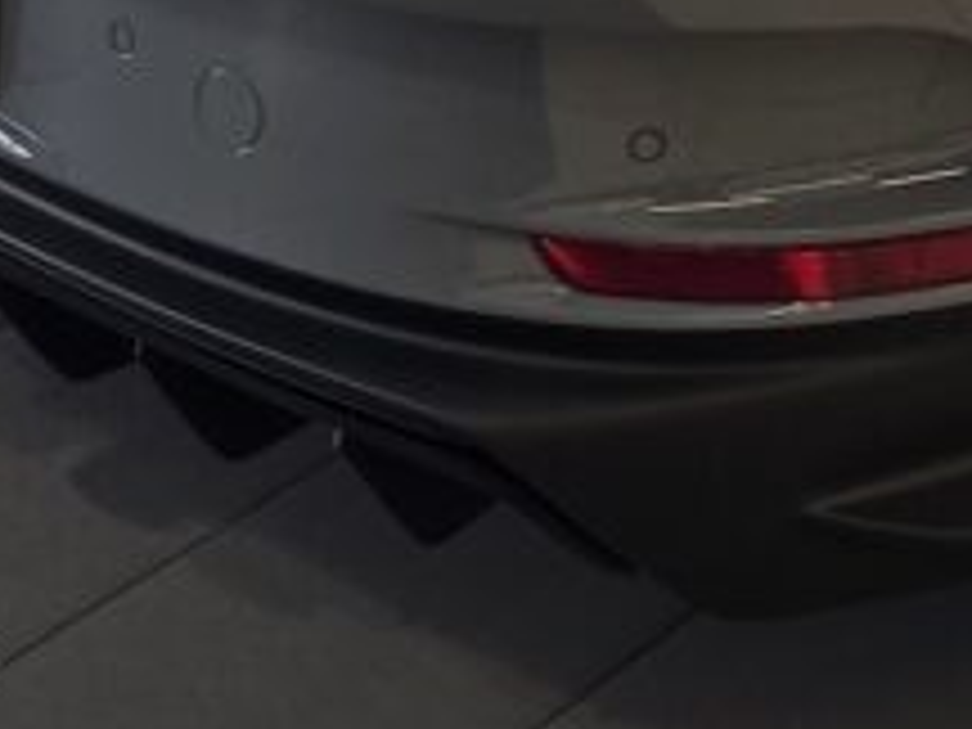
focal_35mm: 85
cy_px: -544
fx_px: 2387
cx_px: 1197
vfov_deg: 15.2
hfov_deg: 21.2
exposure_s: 1/120
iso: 80
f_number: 1.7
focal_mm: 6.3
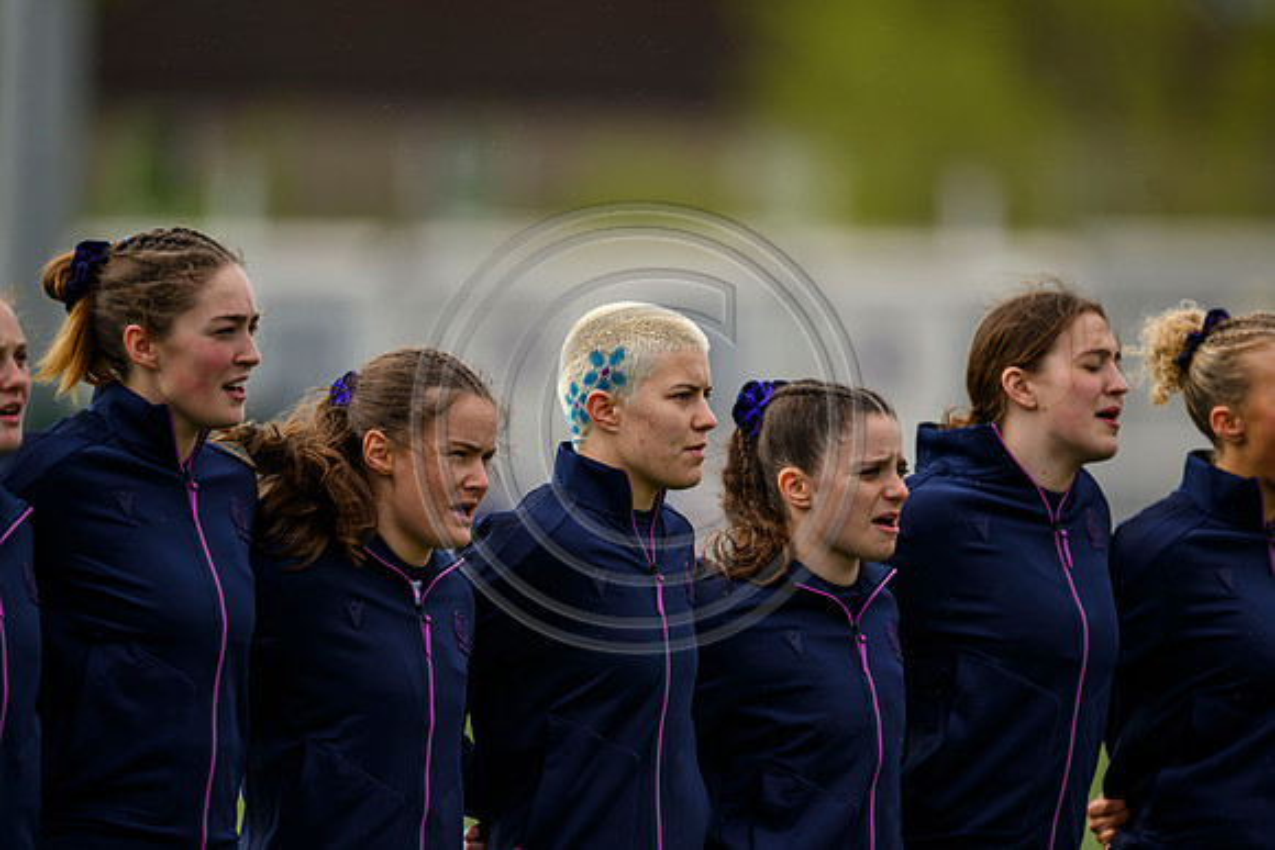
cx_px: 638
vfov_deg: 2.5
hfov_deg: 3.7
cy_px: 425
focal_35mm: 560
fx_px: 19837
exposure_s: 1/3200
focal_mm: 560
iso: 500
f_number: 4
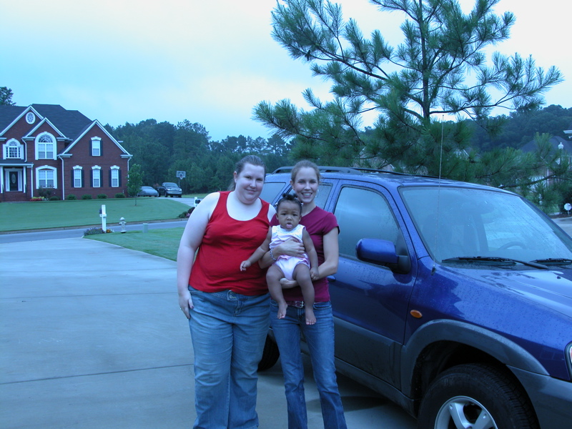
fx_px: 578
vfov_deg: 40.7
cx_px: 286
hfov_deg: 52.6
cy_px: 214
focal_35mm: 35
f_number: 4.5
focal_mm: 8.9
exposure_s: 1/146
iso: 100
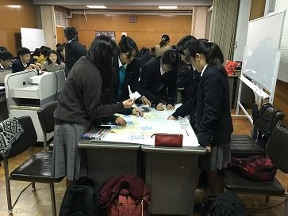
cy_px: 108
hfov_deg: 61.6
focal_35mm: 29
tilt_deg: -15.8
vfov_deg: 48.3
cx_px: 144
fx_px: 242
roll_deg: -1.0
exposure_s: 1/30
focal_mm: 4.2
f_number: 2.2
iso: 125
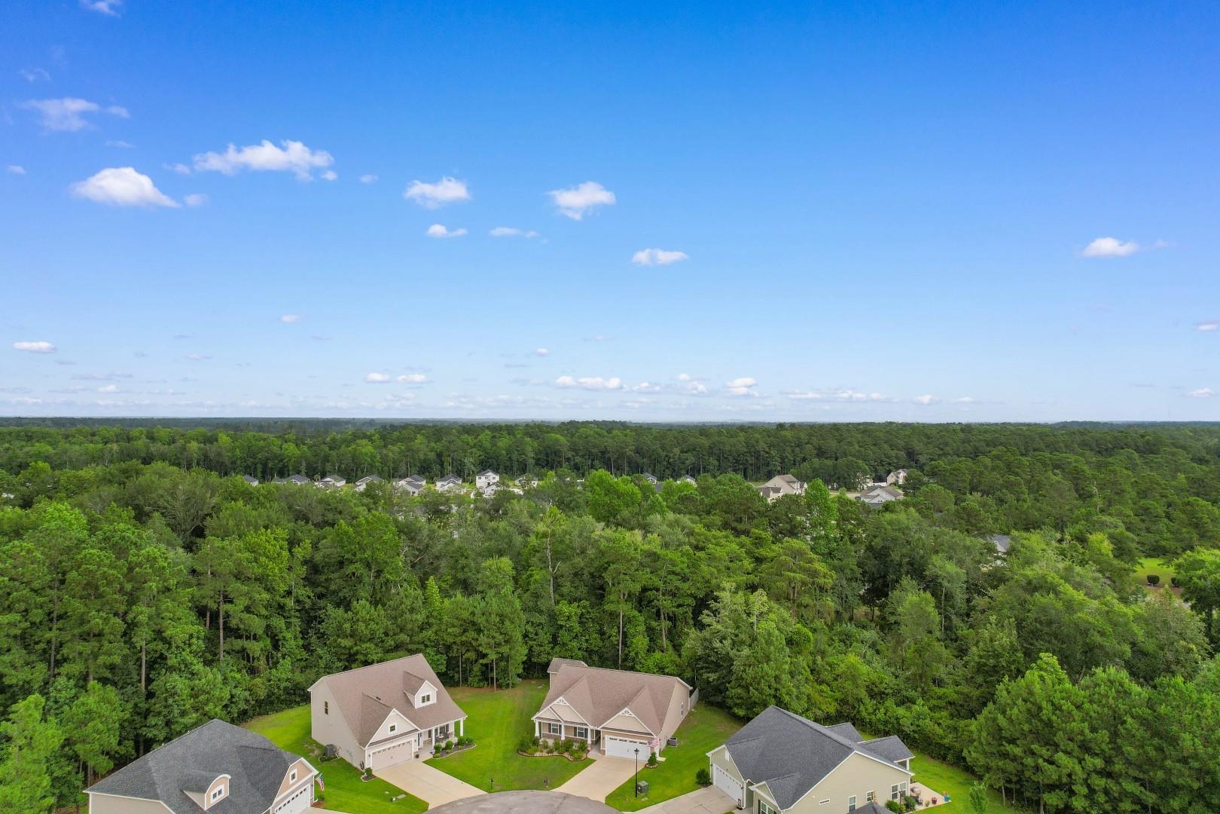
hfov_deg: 78.6
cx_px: 610
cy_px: 407
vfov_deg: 57.2
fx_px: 745
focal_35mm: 22
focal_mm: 8.38
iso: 100
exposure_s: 1/500
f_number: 2.8
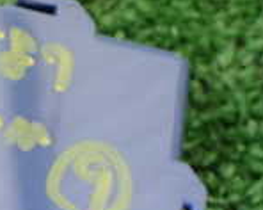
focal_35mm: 119
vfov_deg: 12.5
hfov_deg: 15.0
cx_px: -132
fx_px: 925
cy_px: 281
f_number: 2.3
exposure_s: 1/60
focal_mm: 5.4
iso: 800
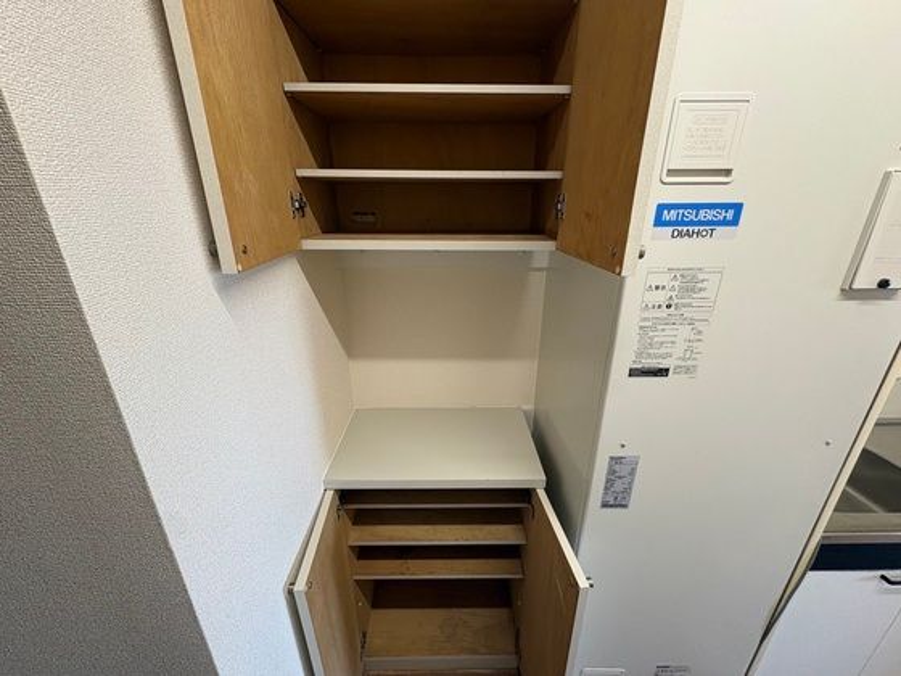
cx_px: 450
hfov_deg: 102.1
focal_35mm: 14
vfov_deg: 85.7
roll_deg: +0.3
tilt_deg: -21.1
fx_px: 364
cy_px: 338
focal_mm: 2.22
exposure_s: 1/87
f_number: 2.2
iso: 250
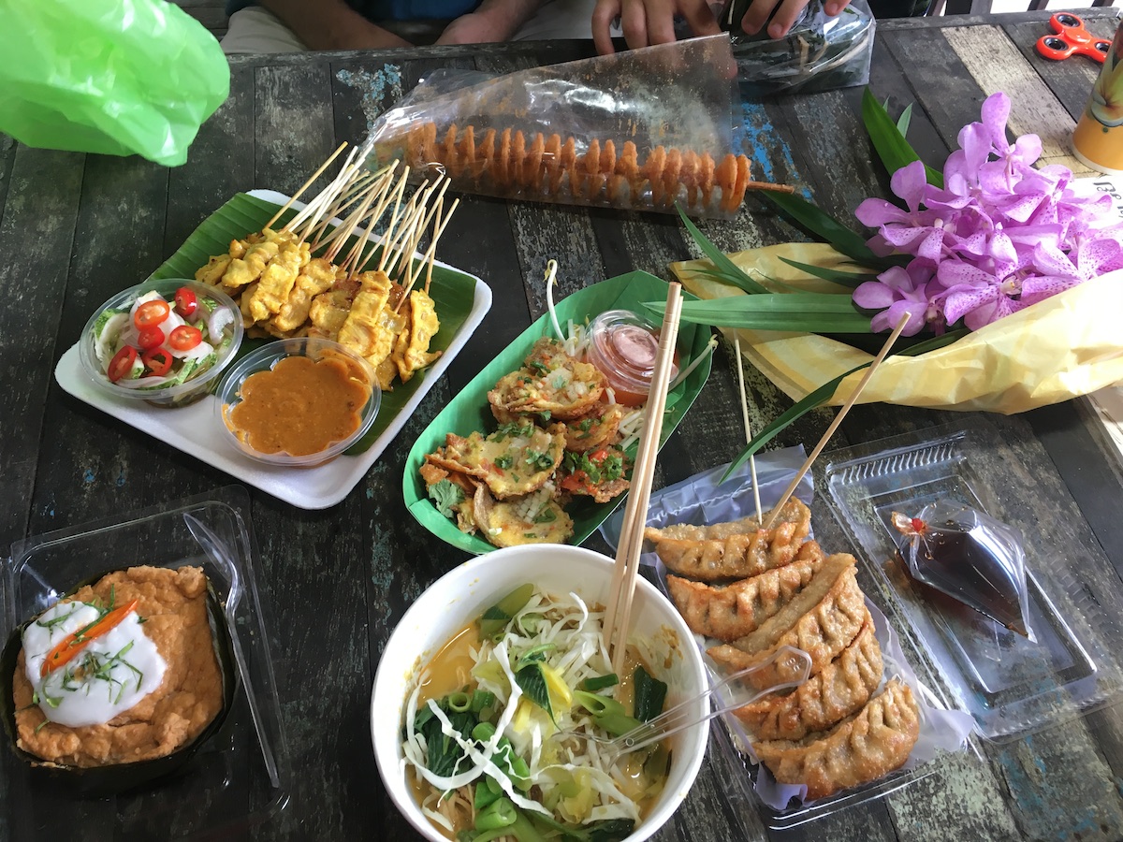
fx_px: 941
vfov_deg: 48.2
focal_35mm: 29
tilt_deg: -53.6
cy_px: 421
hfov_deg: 61.7
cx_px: 562
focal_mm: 4.15
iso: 32
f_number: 2.2
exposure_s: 1/33
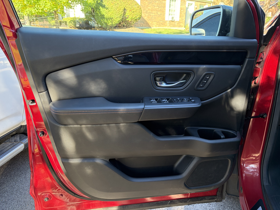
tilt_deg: -19.4
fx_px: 210
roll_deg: -0.6
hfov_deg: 67.3
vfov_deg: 53.1
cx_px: 140
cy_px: 105
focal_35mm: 26
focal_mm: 5.96
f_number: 1.6
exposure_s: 1/94
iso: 125
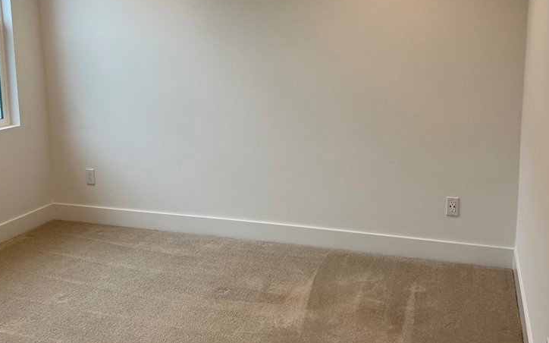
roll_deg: +0.1
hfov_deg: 50.4
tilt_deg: -9.4
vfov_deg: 32.4
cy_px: 111
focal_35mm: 39
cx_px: 292
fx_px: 583
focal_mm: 5.7
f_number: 1.5
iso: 50
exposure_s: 1/166
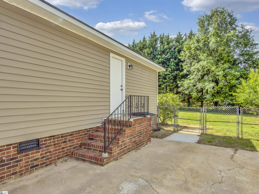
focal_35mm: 22
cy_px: 97
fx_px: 165
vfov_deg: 61.1
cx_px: 130
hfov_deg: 76.4
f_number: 2.2
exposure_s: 1/570
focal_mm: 2.22
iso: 25
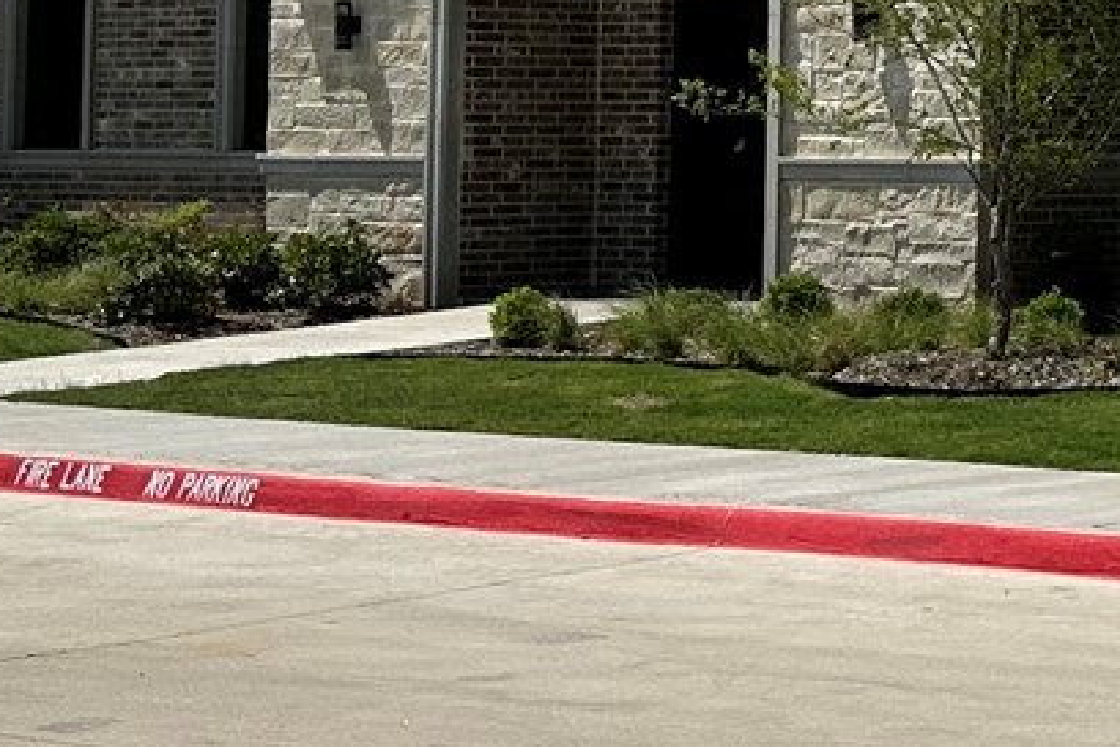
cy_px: -118
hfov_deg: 15.0
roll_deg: -0.4
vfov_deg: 10.8
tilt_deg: +2.5
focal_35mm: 125
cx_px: 1755
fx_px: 3890
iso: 80
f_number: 1.78
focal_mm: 6.86
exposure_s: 1/8929
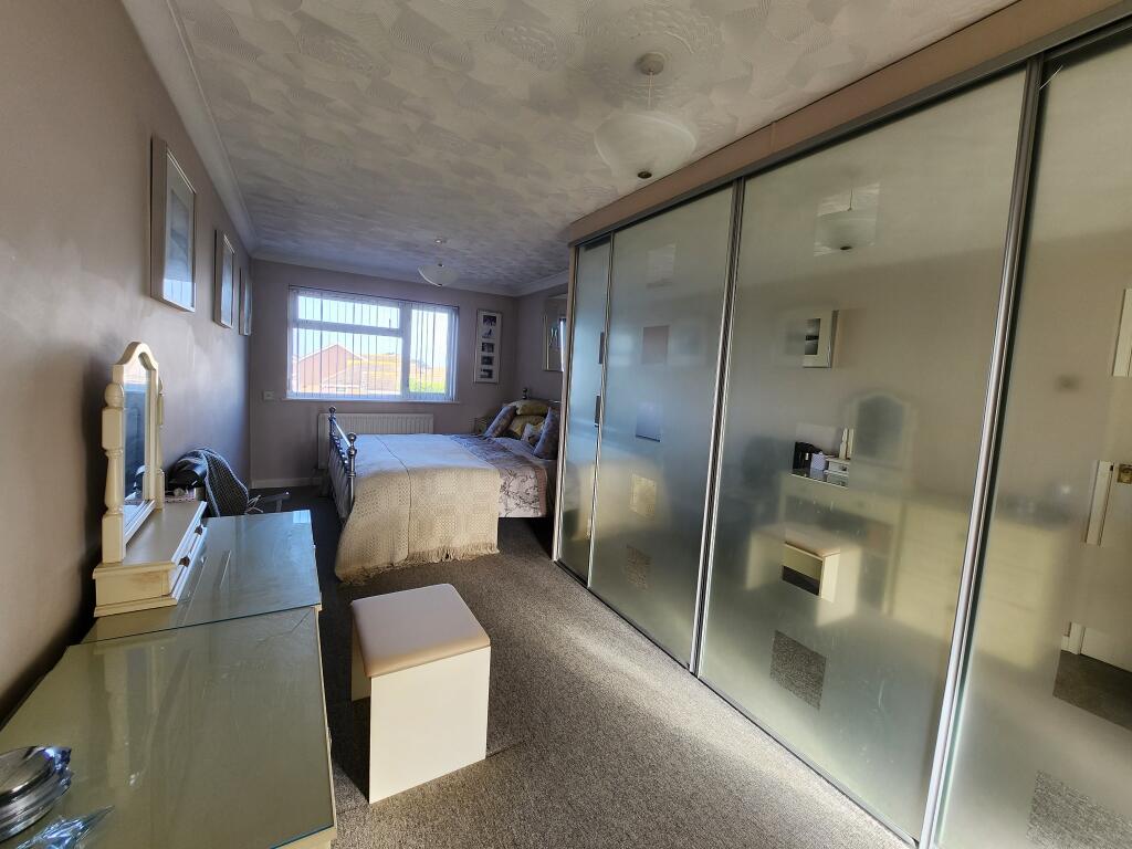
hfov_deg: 106.2
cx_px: 566
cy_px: 424
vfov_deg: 89.9
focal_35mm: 13
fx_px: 425
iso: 32
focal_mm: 1.7
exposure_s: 1/50
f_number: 2.2
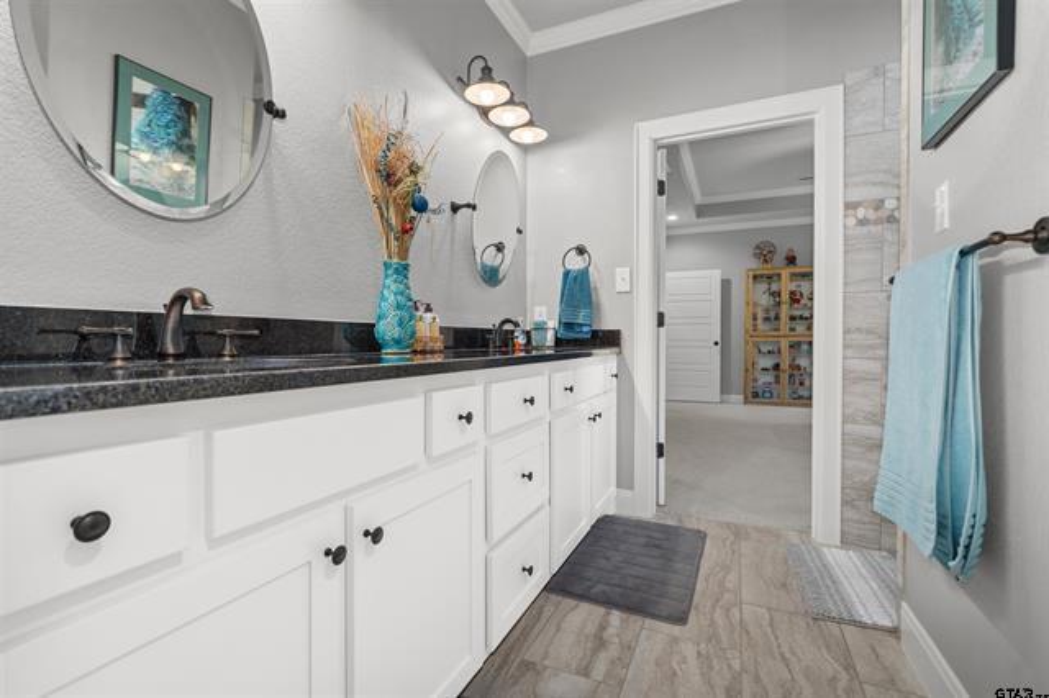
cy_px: 349
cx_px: 524
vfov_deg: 73.7
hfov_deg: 96.8
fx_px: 466
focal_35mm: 16
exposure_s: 1/6
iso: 320
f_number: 5
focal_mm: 16
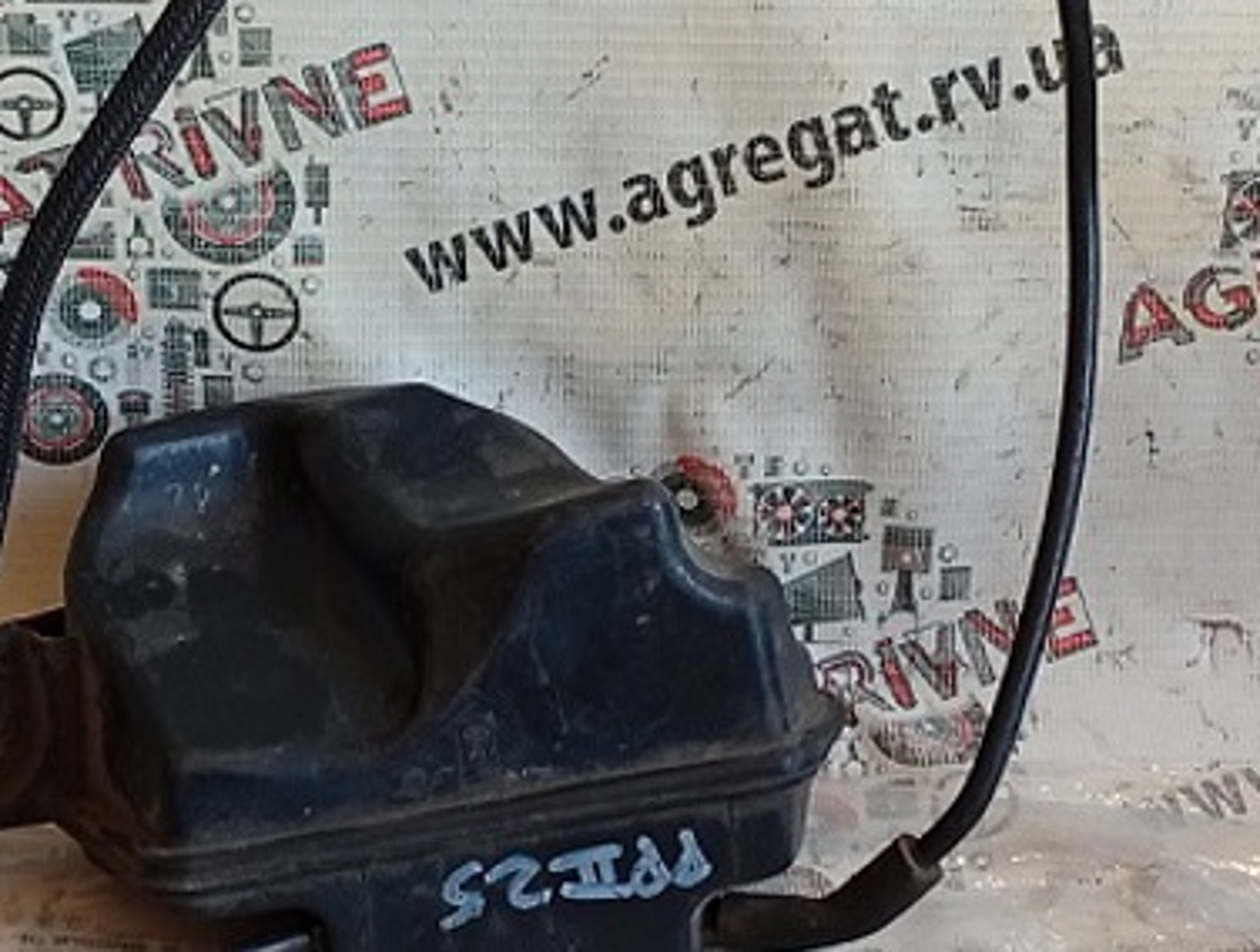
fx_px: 3211
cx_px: 511
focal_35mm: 88
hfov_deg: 22.2
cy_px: 392
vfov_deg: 16.8
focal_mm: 3.96
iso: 192
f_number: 1.8
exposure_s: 1/50
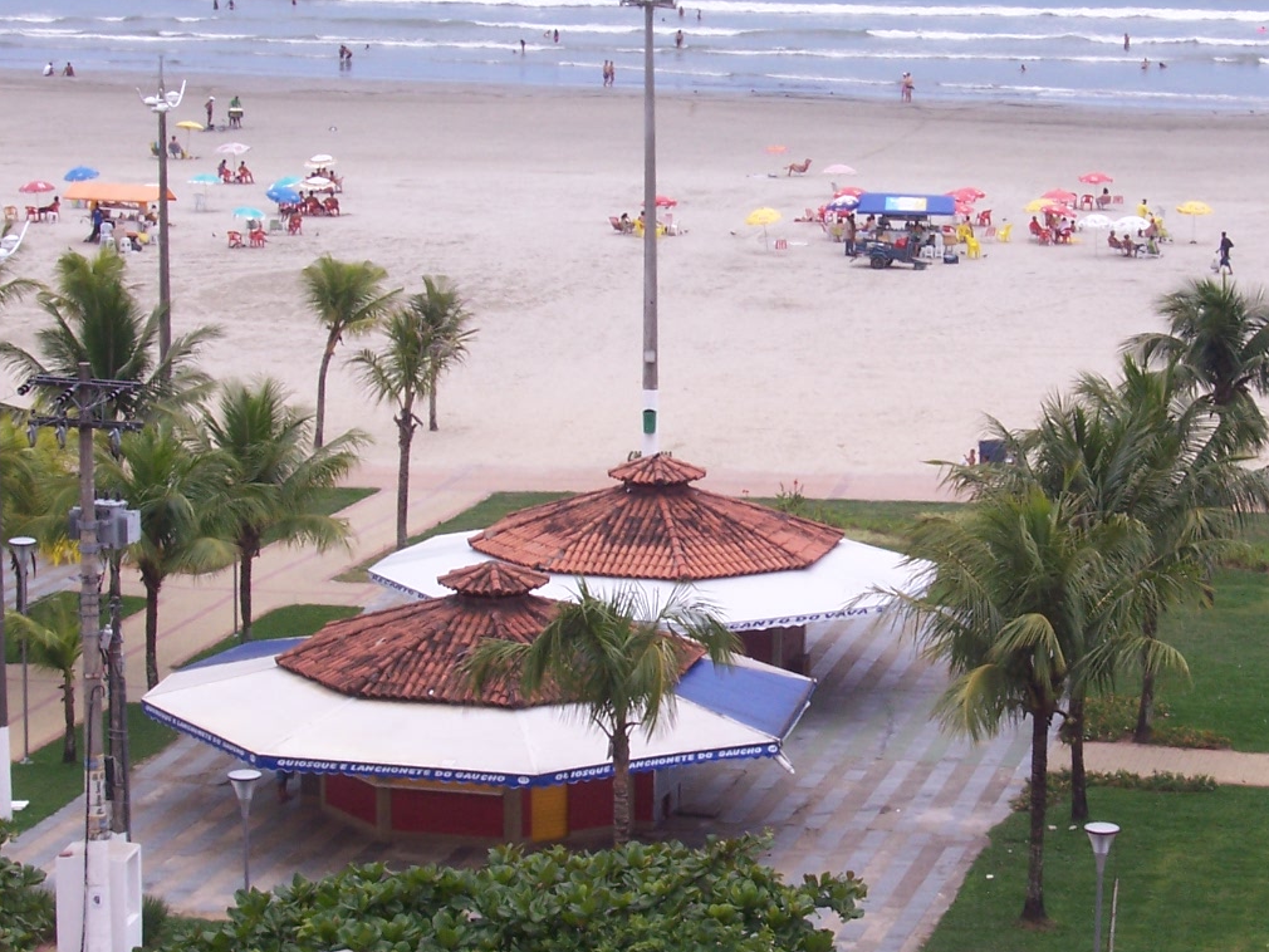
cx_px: 824
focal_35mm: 126
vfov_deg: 11.8
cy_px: 486
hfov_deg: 15.6
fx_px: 4620
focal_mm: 13.5
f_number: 8
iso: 80
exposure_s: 1/250
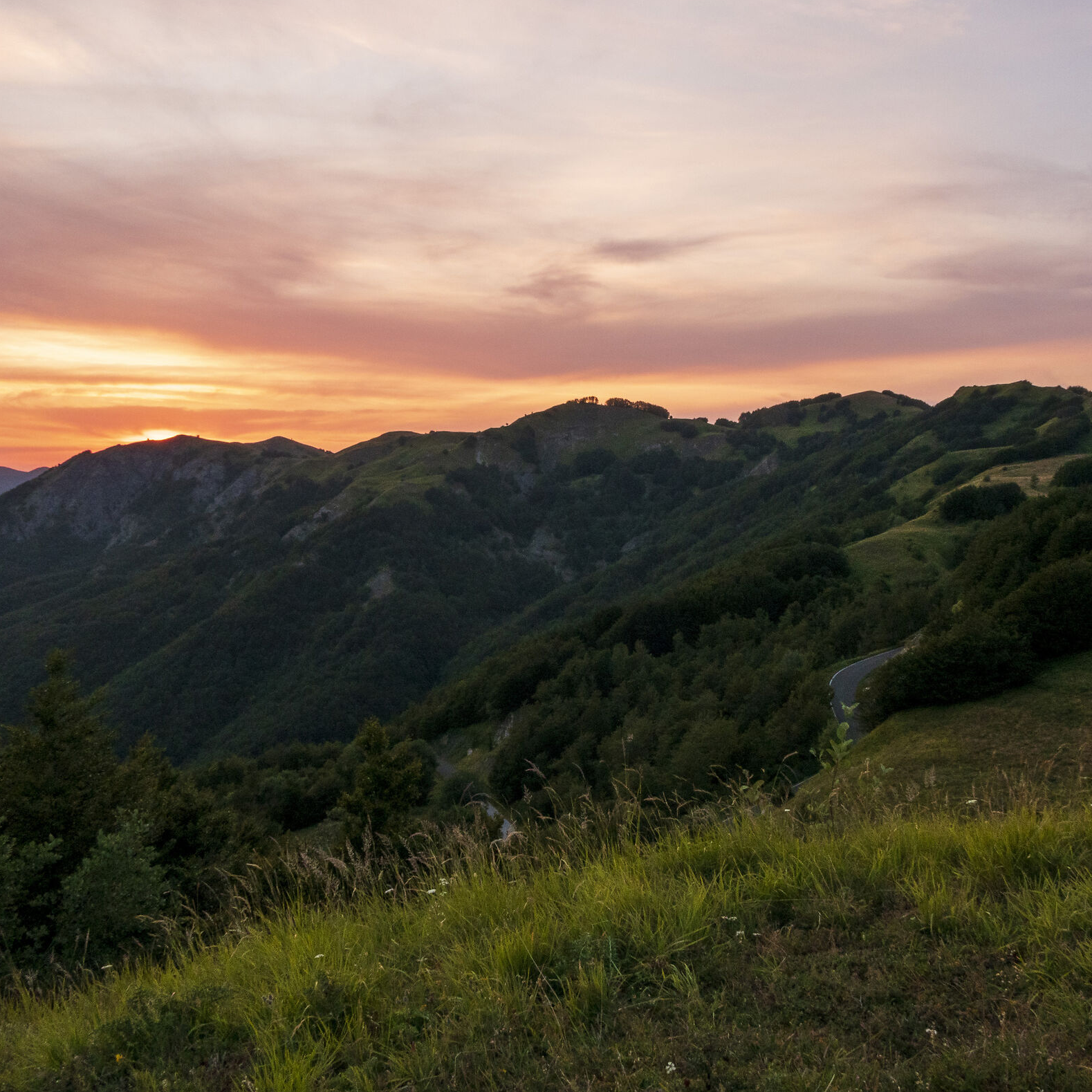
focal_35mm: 31
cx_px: 583
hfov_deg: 52.5
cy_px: 548
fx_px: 1106
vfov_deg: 52.5
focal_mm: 8.8
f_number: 11
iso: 320
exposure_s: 1/40
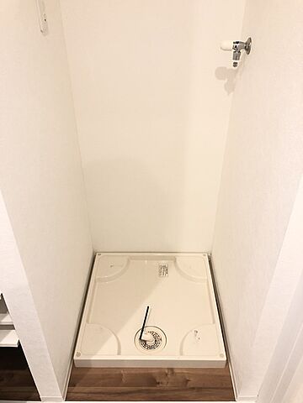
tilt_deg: -32.1
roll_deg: +0.7
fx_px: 327
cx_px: 152
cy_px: 202
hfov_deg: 49.7
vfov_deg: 63.4
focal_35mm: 28
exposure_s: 1/17
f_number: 1.8
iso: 50
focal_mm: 3.99
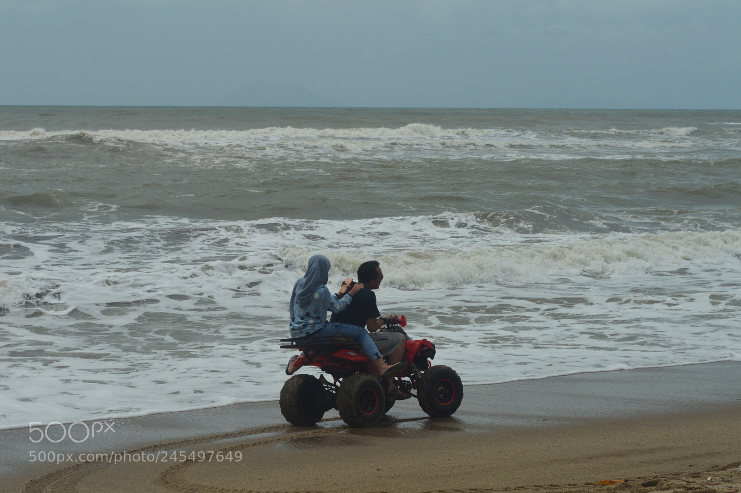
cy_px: 246
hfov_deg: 24.6
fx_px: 1697
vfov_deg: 16.5
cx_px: 370
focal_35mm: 82
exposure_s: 1/500
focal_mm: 55
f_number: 11
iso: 250
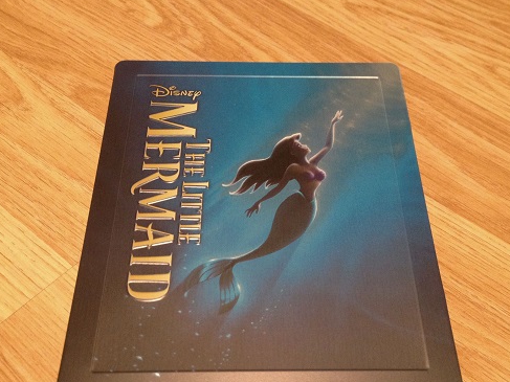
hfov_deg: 41.2
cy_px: 244
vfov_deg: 31.3
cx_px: 272
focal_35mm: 46
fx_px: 678
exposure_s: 1/20
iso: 250
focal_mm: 4.28
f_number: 2.4
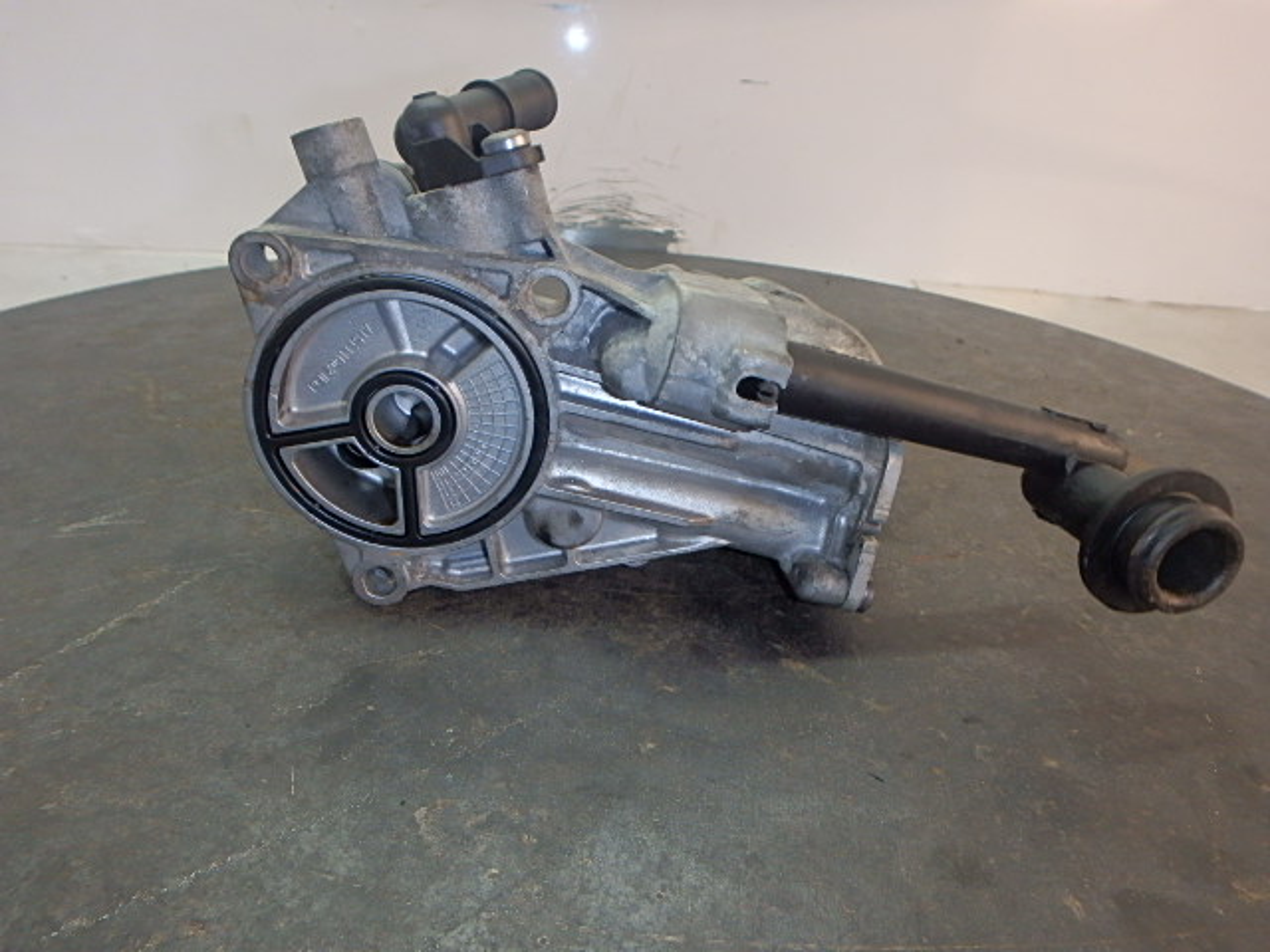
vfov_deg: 63.4
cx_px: 635
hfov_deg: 79.0
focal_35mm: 21
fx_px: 770
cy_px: 476
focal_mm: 3.7
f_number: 3.5
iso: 160
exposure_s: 1/30
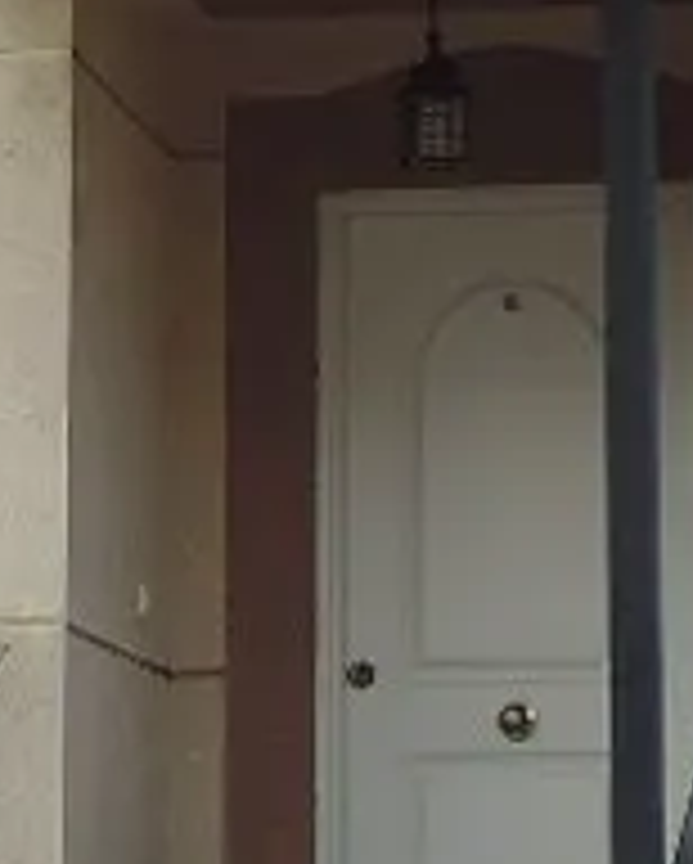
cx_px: 216
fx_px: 4991
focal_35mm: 195
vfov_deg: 9.9
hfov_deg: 7.9
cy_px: 243
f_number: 3
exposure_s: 1/320
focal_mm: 4.3
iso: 80
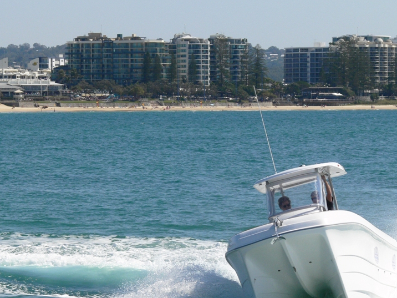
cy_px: 213
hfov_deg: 9.3
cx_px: 180
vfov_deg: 7.0
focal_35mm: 213
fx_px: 2443
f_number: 6.3
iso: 80
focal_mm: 30.9
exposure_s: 1/500
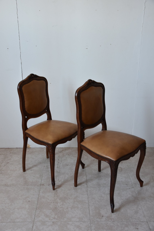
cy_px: 116
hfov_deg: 34.2
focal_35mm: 39
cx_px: 77
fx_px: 250
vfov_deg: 49.6
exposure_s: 1/80
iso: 800
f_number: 4.5
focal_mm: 26
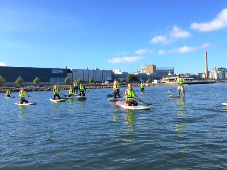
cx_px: 116
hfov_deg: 60.0
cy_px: 84
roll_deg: +1.2
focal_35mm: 30
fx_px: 197
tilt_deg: +0.6
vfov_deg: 46.8
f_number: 2.2
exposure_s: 1/1464
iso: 32
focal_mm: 4.15
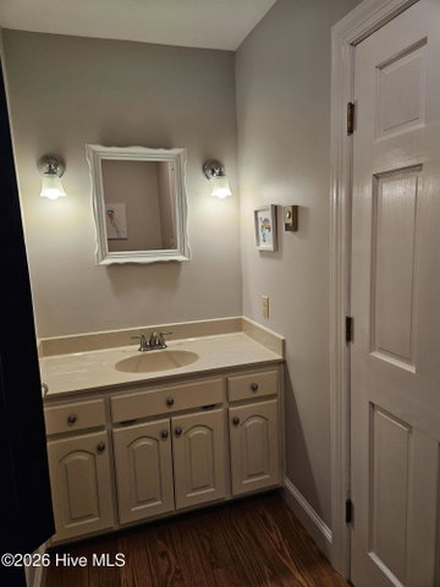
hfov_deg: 58.9
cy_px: 294
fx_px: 390
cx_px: 220
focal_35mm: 23
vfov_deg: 73.9
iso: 100
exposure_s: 1/120
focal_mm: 5.4
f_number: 1.8
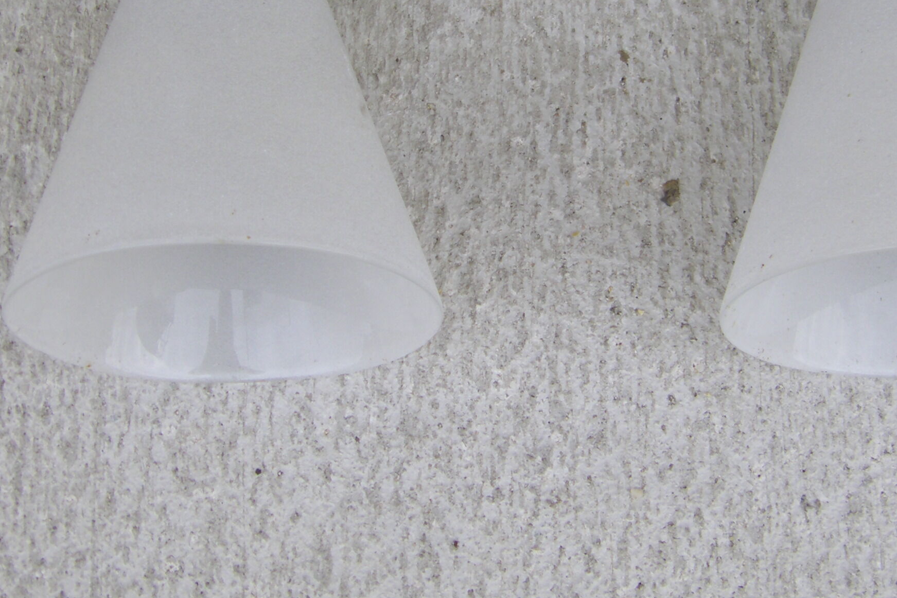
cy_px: 143
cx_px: 568
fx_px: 1844
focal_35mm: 74
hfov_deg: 27.2
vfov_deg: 18.3
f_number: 3.5
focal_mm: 6.3
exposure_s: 1/250
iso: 64
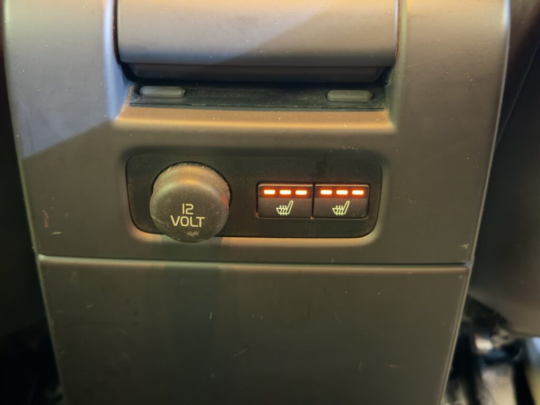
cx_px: 270
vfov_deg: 30.3
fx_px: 749
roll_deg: -1.4
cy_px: 202
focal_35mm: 48
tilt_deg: -32.3
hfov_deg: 39.7
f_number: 1.78
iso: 500
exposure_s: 1/2
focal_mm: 6.76
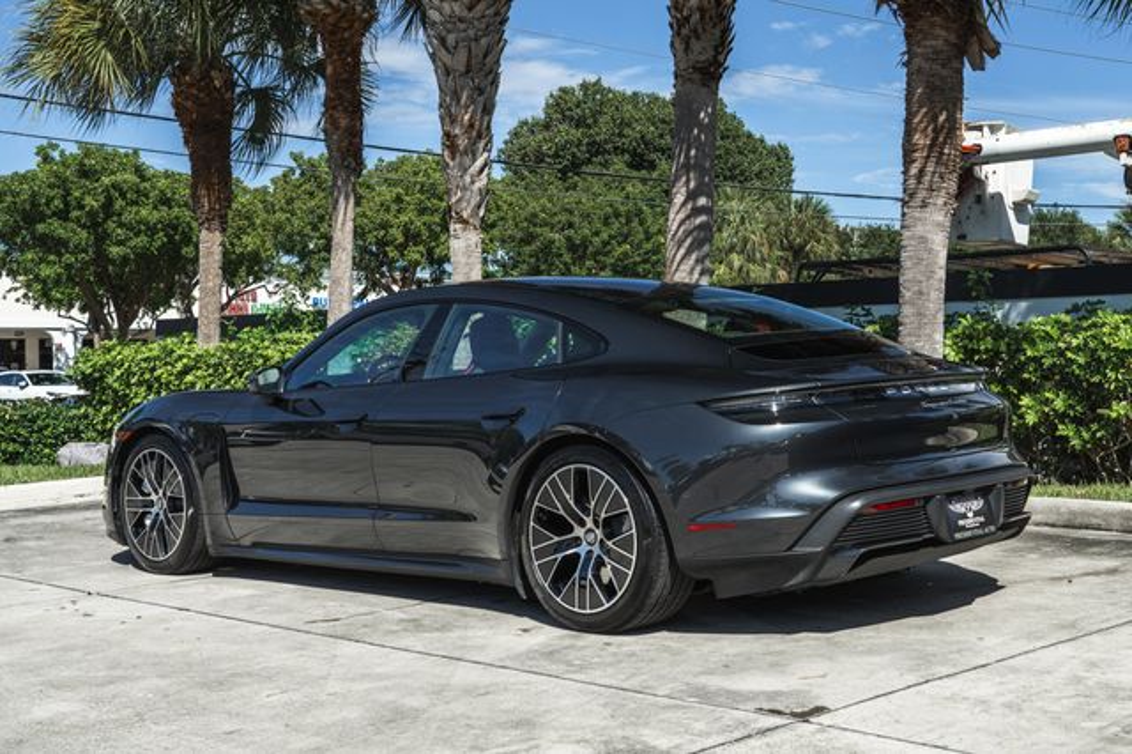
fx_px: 1579
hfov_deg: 39.4
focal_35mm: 50
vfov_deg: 26.8
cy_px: 378
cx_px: 590
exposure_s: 1/100
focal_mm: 42
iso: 100
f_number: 8
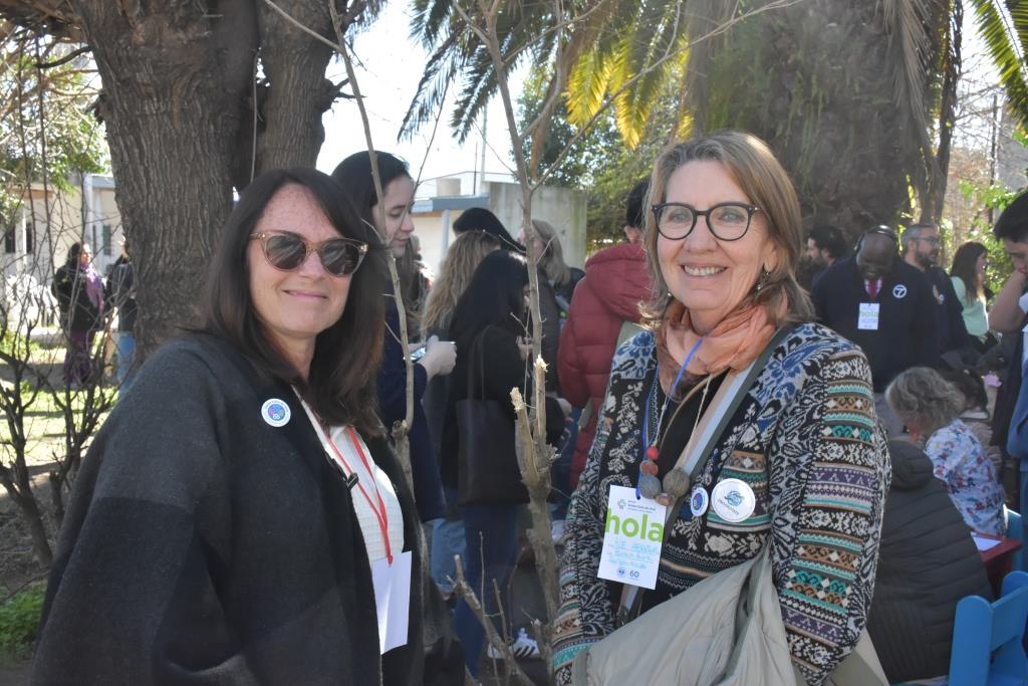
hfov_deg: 55.1
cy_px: 343
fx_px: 985
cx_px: 514
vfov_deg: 38.4
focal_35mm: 34
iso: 1600
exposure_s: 1/400
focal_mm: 23
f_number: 10
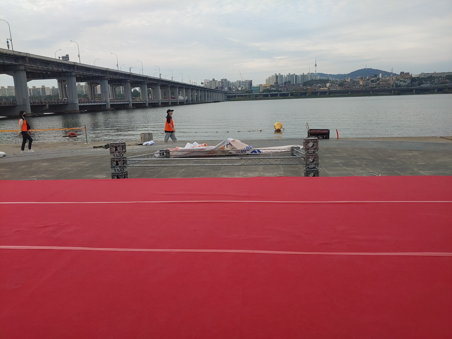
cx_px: 226
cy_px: 170
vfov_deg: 54.9
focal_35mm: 25
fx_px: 326
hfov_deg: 69.4
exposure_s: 1/1587
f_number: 1.5
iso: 100
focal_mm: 4.23
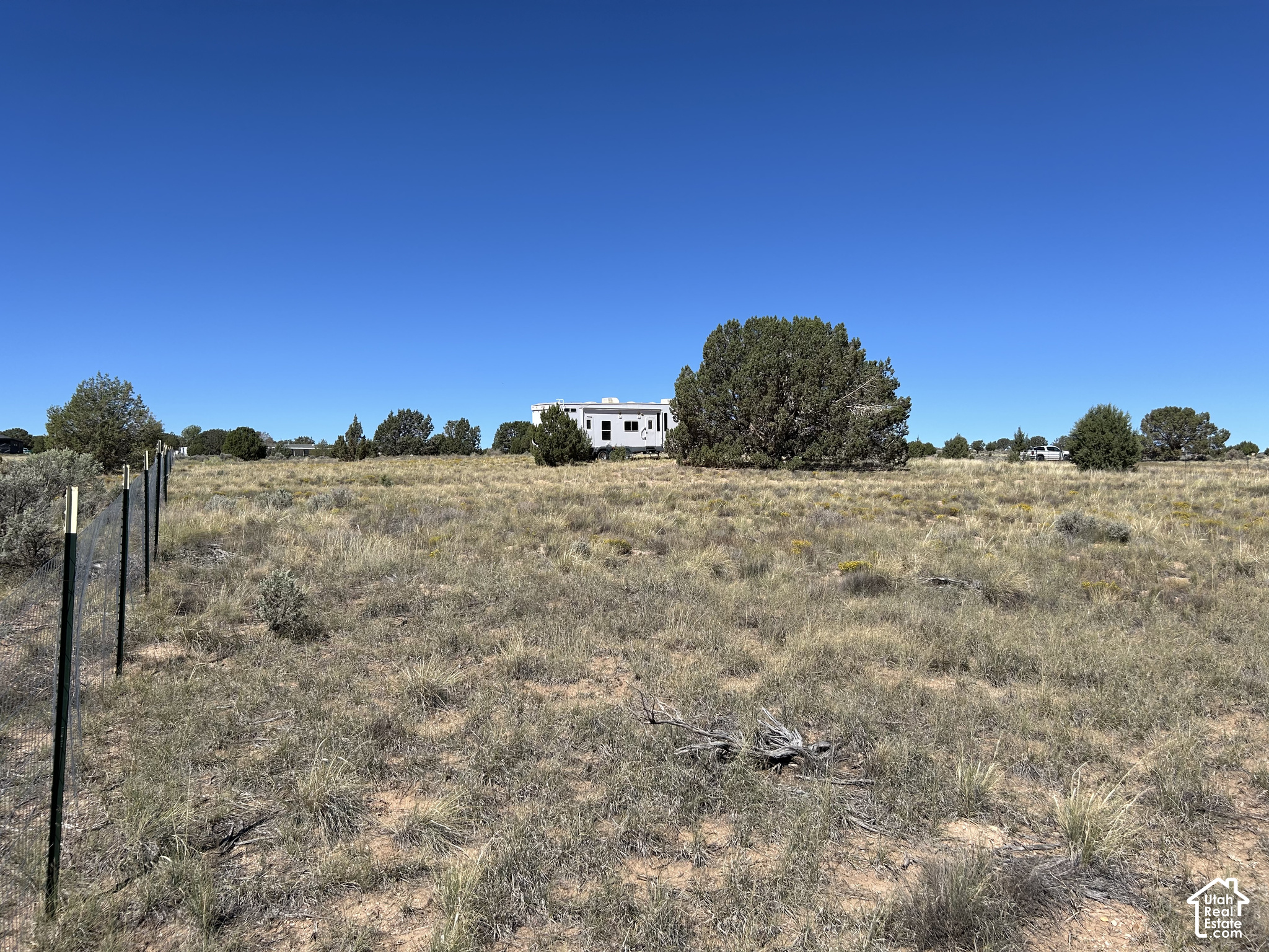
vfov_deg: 53.1
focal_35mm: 26
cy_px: 476
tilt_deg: +0.5
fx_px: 953
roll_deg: +0.0
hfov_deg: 67.3
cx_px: 634
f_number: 1.5
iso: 50
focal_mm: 5.7
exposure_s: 1/5587
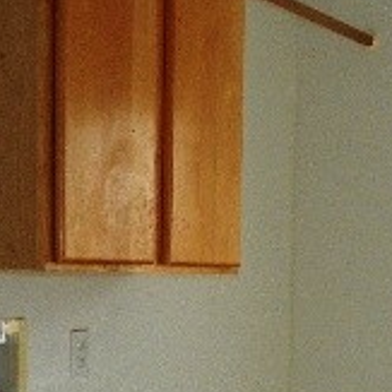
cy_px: 414
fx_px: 1153
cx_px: 303
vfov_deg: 18.7
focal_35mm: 90
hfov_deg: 19.1
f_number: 2.8
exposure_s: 1/60
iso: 64
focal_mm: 4.6
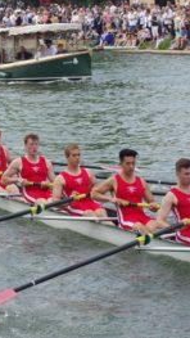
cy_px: 168
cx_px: 17
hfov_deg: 7.3
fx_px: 1495
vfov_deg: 12.9
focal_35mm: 167
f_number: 10
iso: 200
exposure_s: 1/100
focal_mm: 70
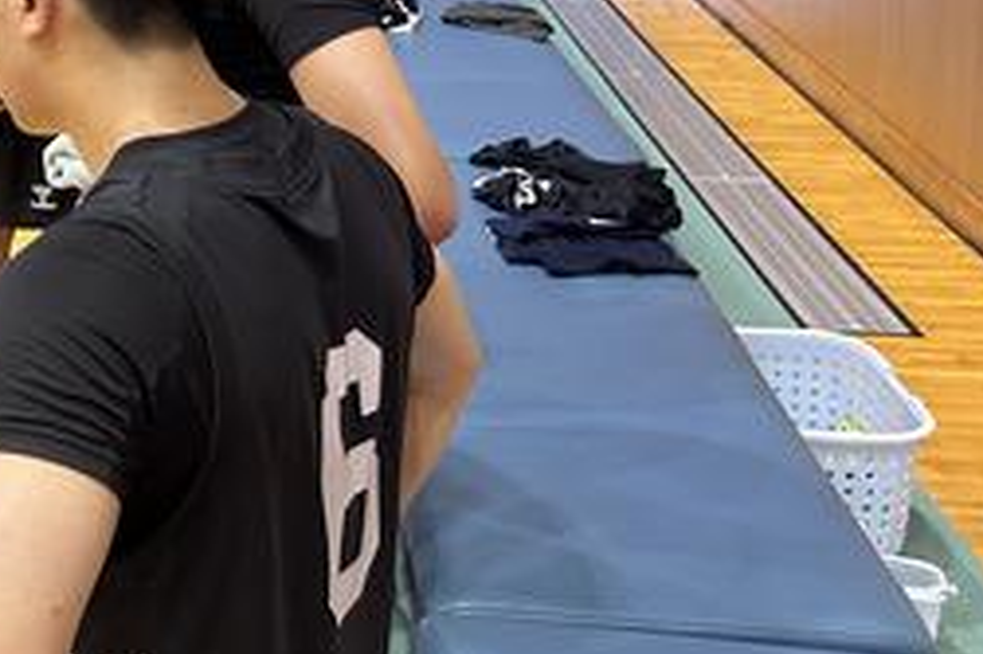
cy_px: -119
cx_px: -233
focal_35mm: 70
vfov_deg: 18.5
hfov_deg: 25.5
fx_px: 1910
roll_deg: +3.1
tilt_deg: -10.6
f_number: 1.5
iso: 125
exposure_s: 1/60
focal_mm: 5.7
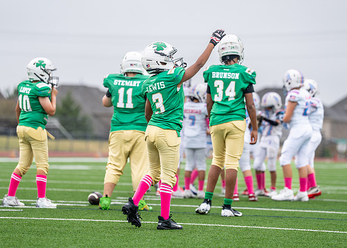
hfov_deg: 10.7
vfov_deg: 7.7
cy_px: 100
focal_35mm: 188
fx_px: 1848
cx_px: 176
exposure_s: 1/1000
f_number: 2.8
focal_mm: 146
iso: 400
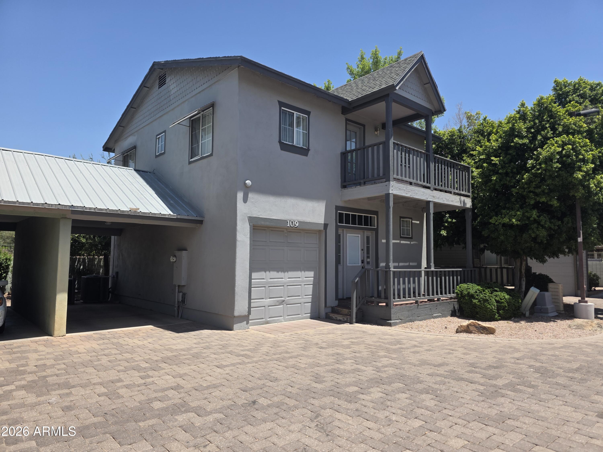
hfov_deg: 73.9
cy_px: 226
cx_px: 302
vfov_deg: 58.9
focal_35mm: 23
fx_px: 401
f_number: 1.7
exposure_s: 1/4237
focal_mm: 6.3
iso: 80
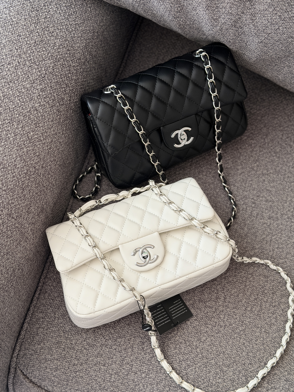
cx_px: 147
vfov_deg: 39.7
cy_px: 196
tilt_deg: -67.2
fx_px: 544
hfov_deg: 30.3
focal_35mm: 48
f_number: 1.78
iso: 200
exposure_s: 1/60
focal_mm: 6.76
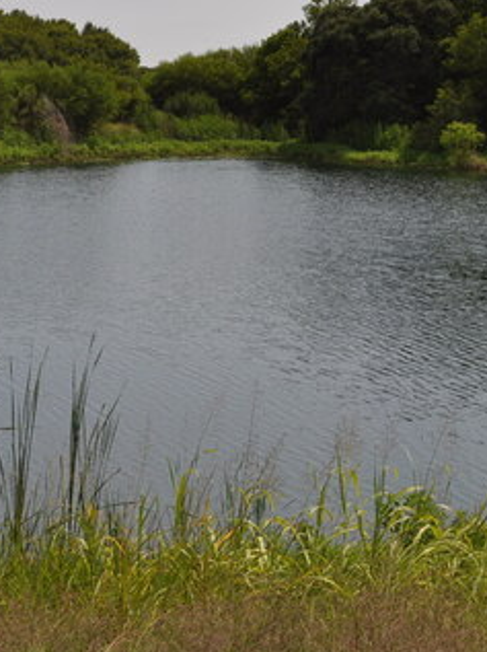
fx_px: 1861
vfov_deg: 19.8
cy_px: 240
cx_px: 234
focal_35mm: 99
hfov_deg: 14.9
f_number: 9.5
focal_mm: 34
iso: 200
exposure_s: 1/350
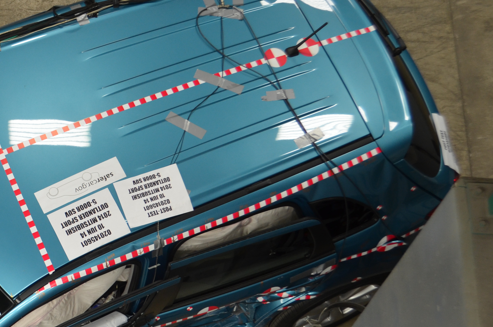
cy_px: 238
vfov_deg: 17.1
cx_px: 18
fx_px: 1080
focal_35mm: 79
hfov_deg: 24.7
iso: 400
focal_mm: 26
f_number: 5
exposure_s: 1/100
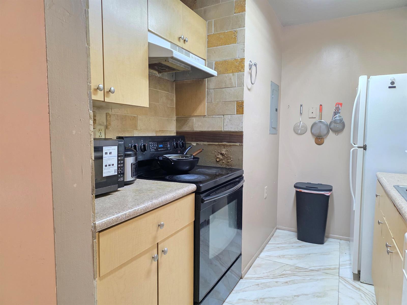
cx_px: 204
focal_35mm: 23
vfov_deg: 58.9
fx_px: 270
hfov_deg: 73.9
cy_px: 152
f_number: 1.7
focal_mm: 6.3
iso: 800
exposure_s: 1/120
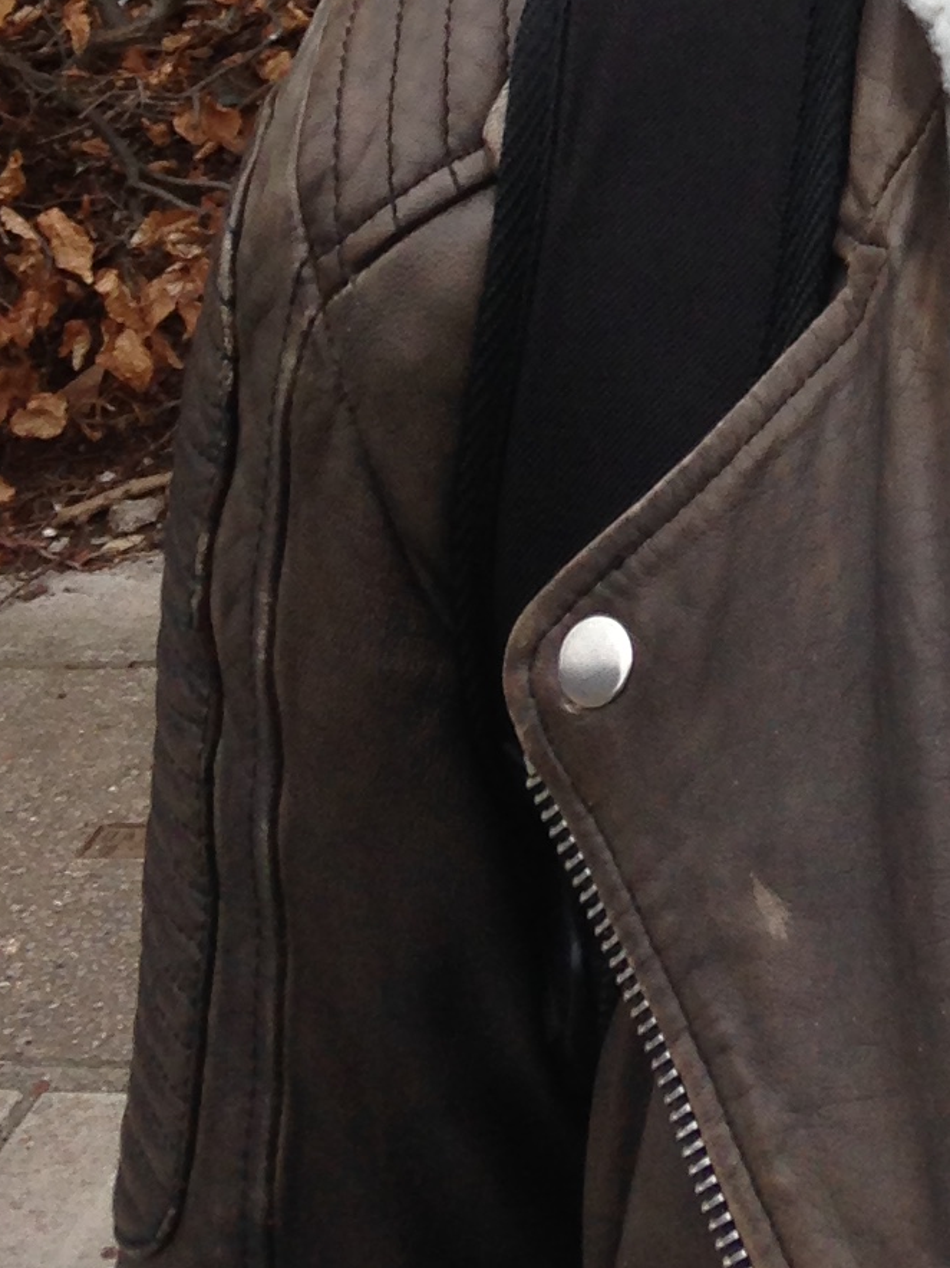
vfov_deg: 15.3
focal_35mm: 122
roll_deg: +0.8
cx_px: 1415
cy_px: -429
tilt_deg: -14.3
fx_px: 4465
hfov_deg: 11.6
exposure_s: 1/146
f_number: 2.4
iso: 50
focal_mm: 4.12
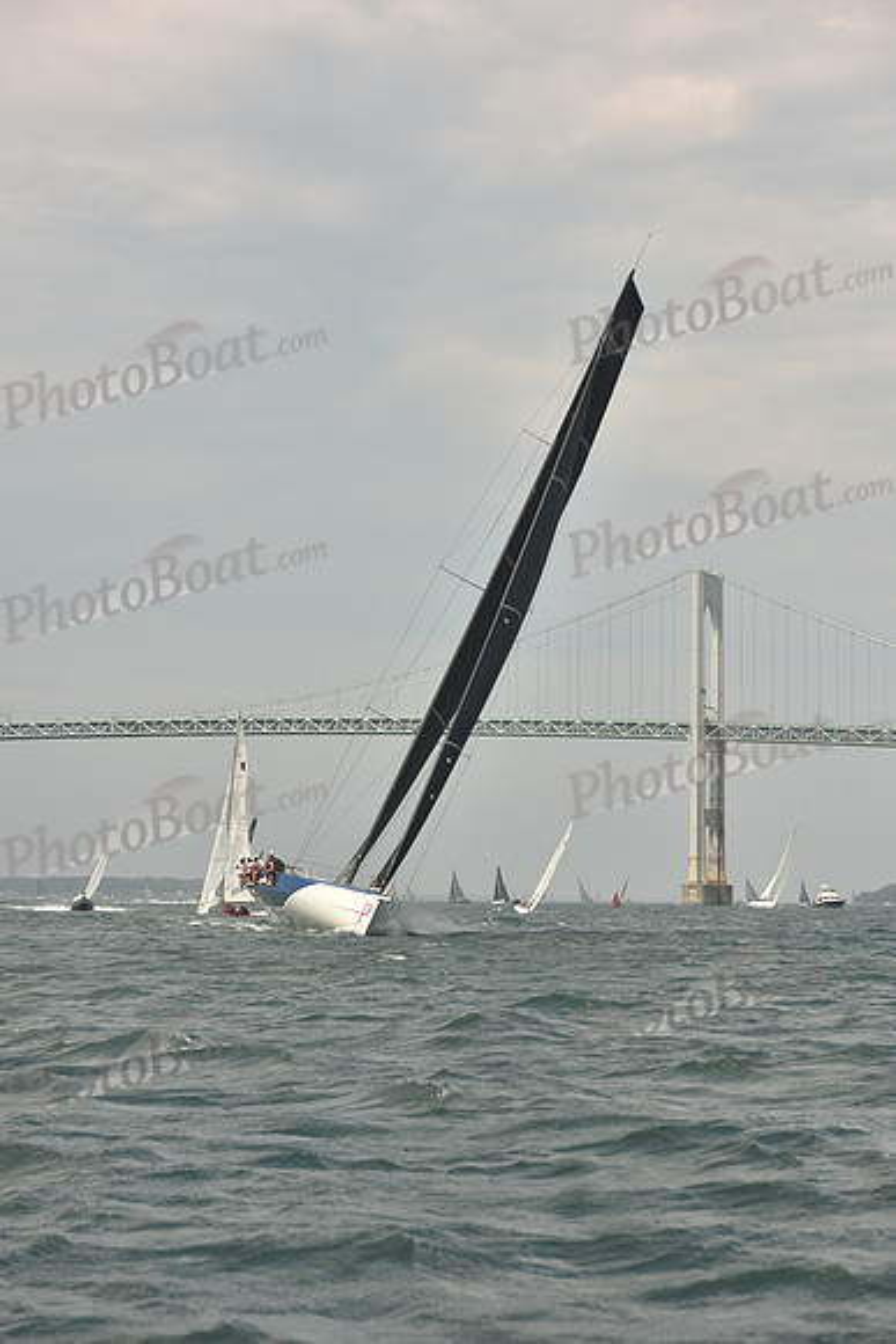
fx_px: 3059
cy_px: 672
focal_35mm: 82
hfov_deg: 16.7
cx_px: 448
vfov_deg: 24.8
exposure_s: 1/640
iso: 250
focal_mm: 82
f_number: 6.3
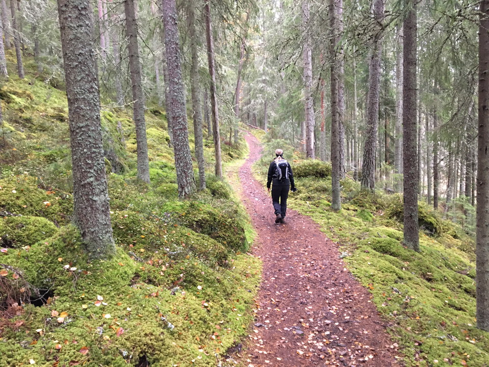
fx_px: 410
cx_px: 244
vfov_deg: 48.2
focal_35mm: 29
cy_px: 184
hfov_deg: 61.7
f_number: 2.2
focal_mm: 4.15
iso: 250
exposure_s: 1/33
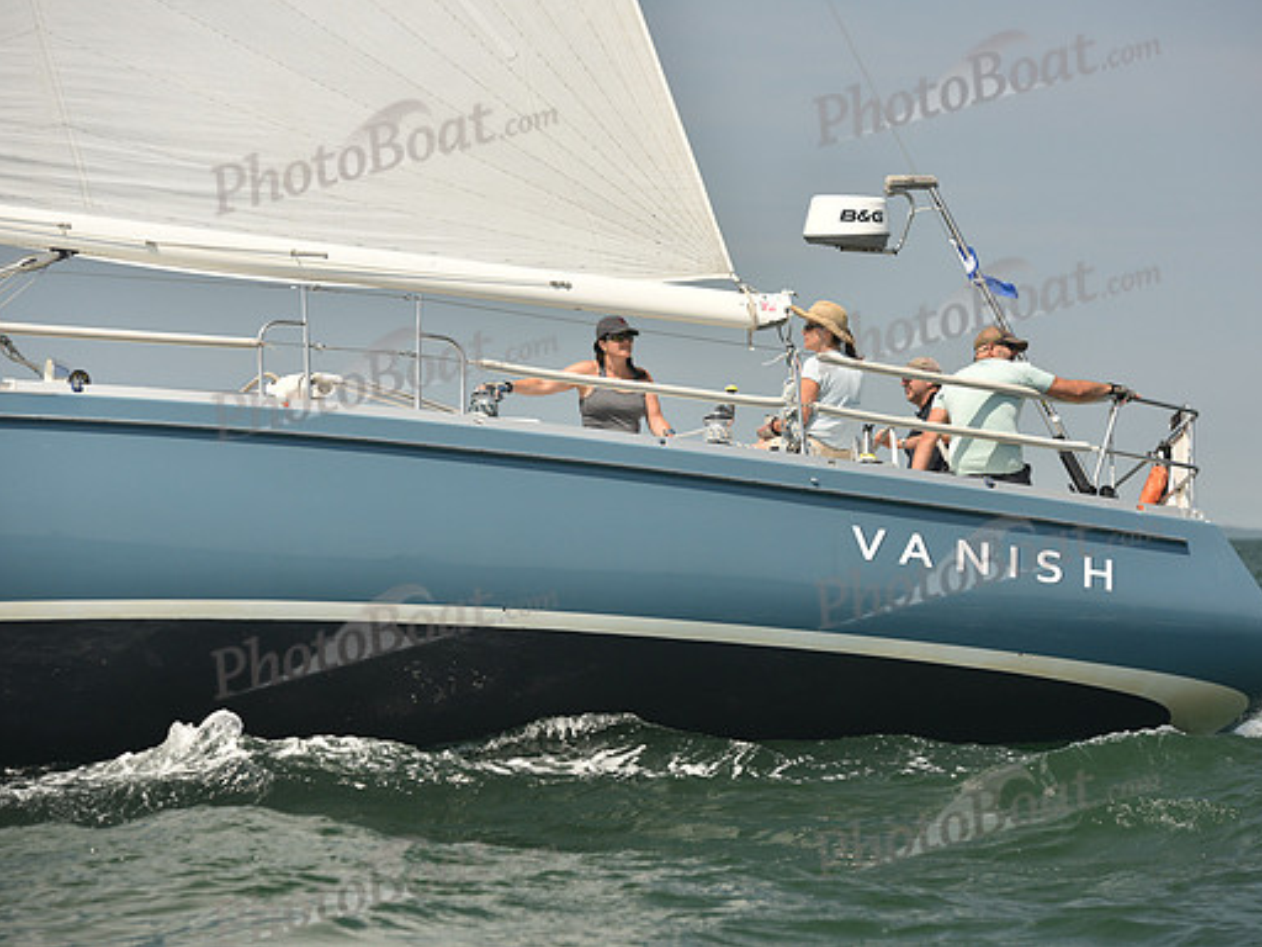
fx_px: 5359
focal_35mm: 147
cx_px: 688
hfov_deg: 13.4
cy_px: 472
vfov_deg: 10.1
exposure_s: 1/1250
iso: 320
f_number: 5
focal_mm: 135
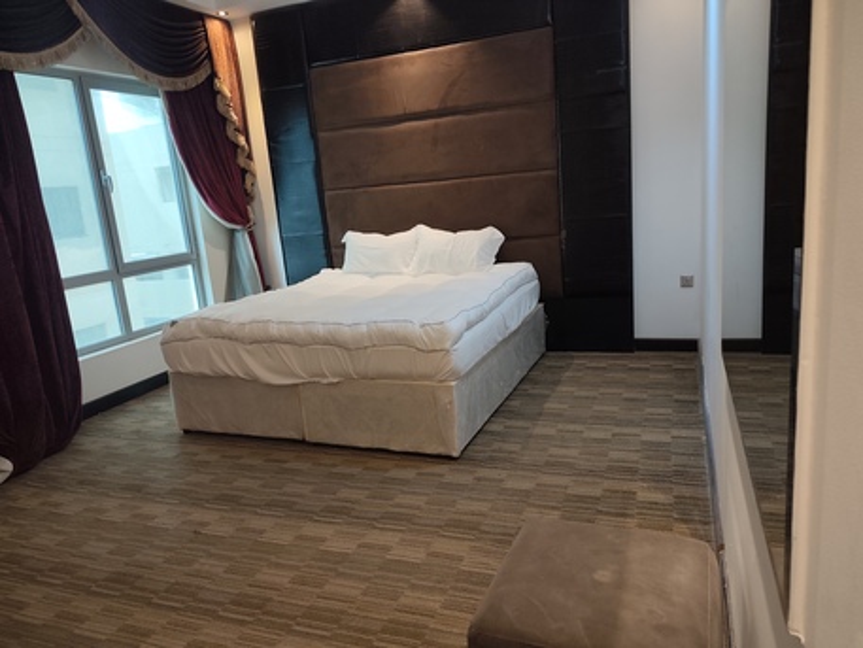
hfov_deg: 71.6
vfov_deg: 56.8
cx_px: 432
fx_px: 598
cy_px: 324
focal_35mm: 24
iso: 250
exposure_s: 1/50
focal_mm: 5.84
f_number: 1.6
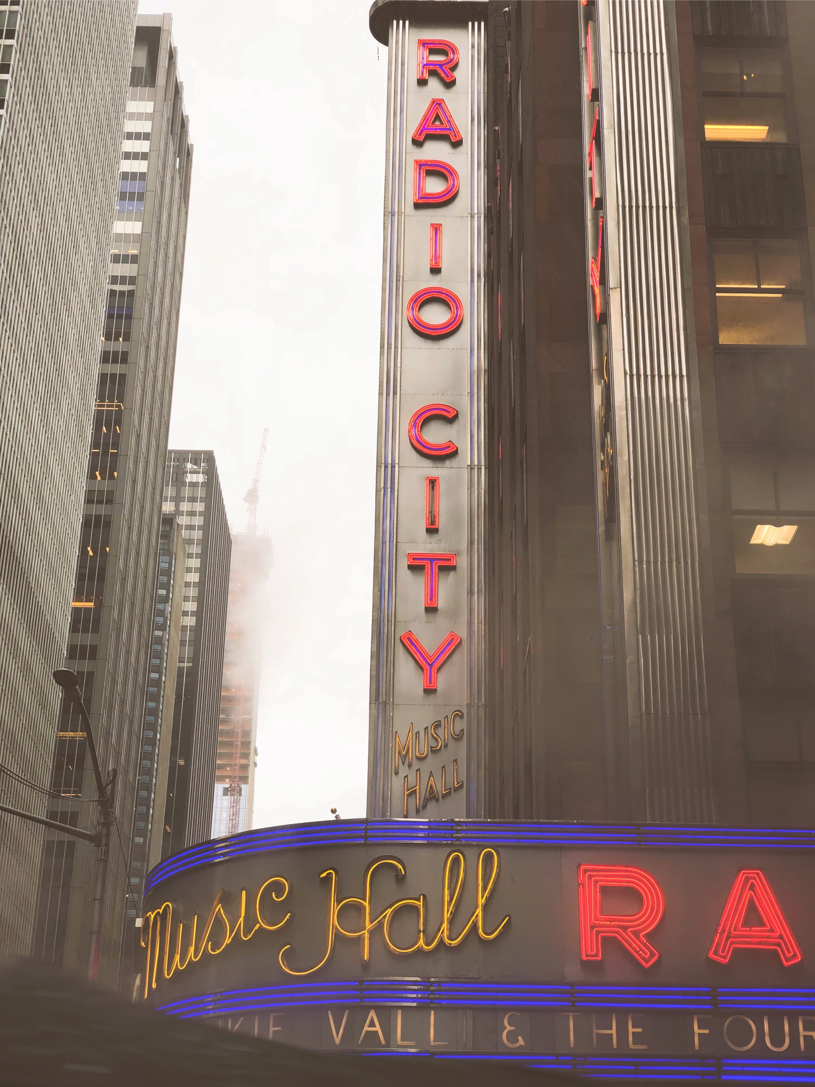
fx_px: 1632
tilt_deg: +25.6
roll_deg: -0.8
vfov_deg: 36.8
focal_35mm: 52
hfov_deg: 28.0
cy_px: 544
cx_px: 408
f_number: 2.4
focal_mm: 6
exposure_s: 1/120
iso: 16
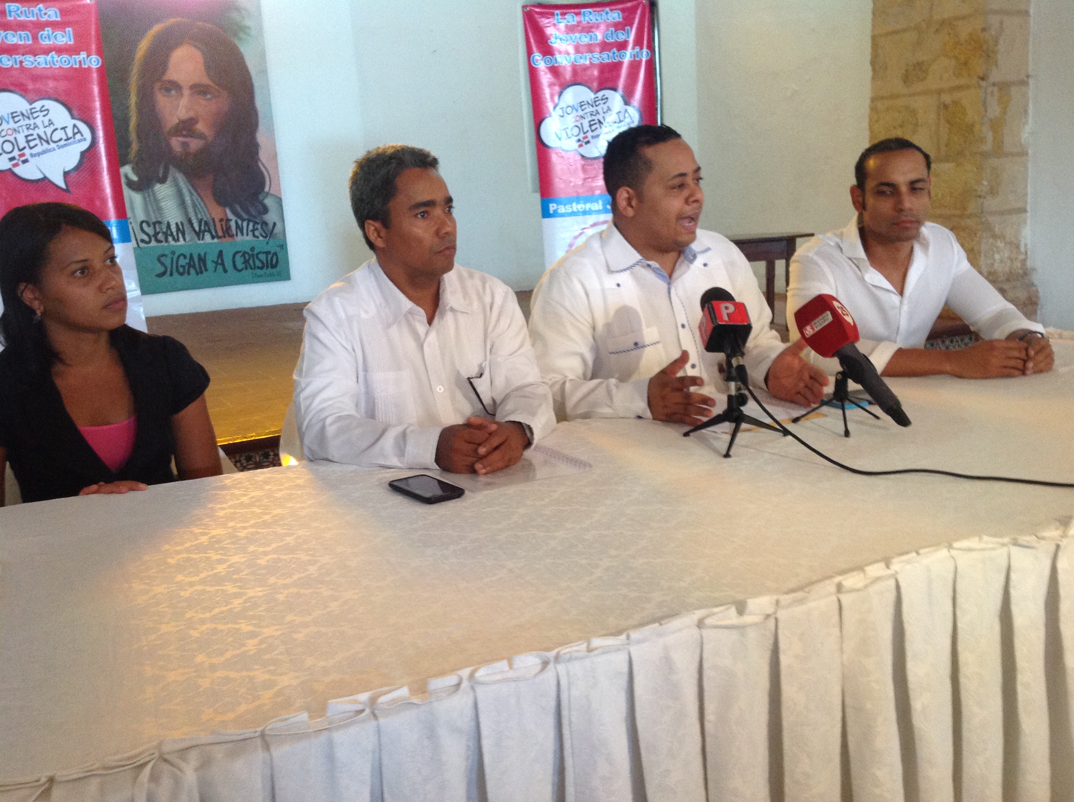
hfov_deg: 52.7
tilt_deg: -9.8
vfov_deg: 40.6
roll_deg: +3.6
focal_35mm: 35
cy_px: 401
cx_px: 537
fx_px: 1084
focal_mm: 4.28
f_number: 2.4
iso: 160
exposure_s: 1/15
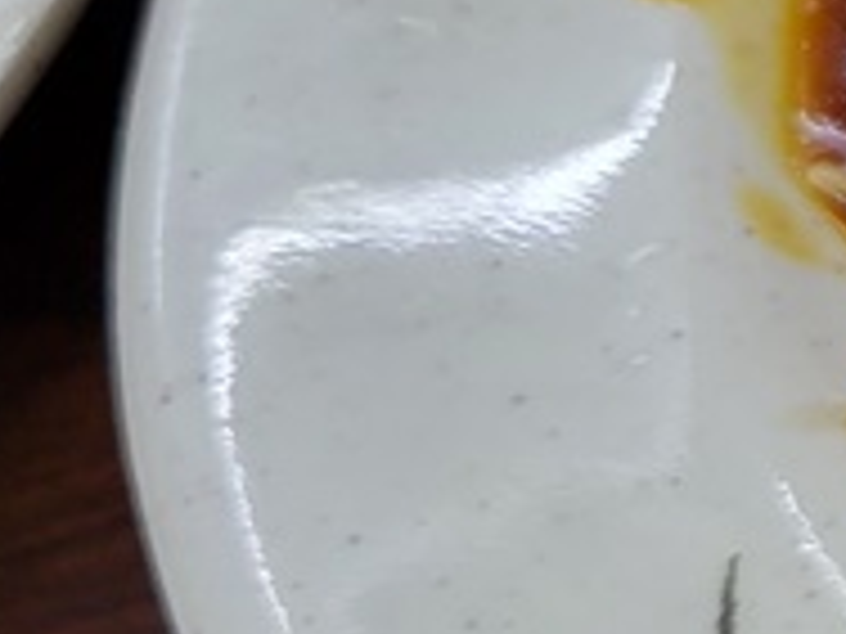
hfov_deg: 12.3
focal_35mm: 138
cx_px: 1786
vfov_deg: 10.5
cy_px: -162
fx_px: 3373
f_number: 1.8
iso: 250
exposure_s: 1/120
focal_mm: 5.4
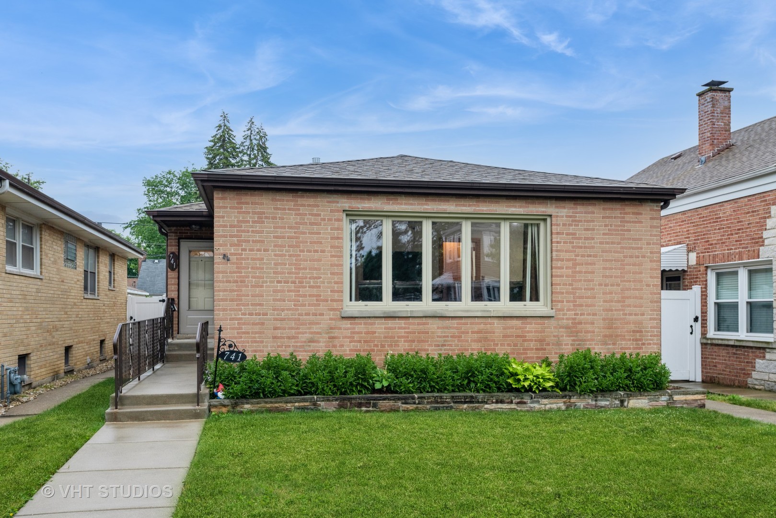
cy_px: 259
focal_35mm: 32
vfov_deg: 41.1
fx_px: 690
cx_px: 388
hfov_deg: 58.7
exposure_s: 1/30
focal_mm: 32
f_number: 8
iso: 400
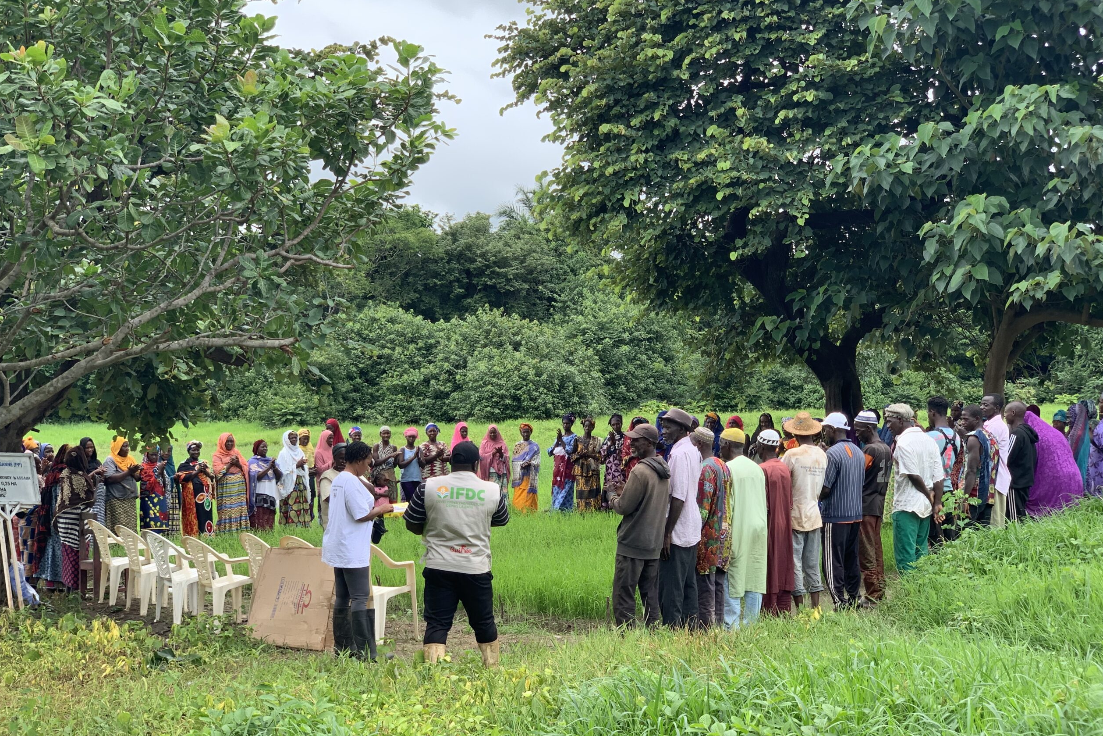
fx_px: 1685
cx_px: 555
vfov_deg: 24.6
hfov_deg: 36.2
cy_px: 378
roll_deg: -0.6
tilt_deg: +1.3
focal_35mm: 55
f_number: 2.4
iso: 16
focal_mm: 6
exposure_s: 1/292
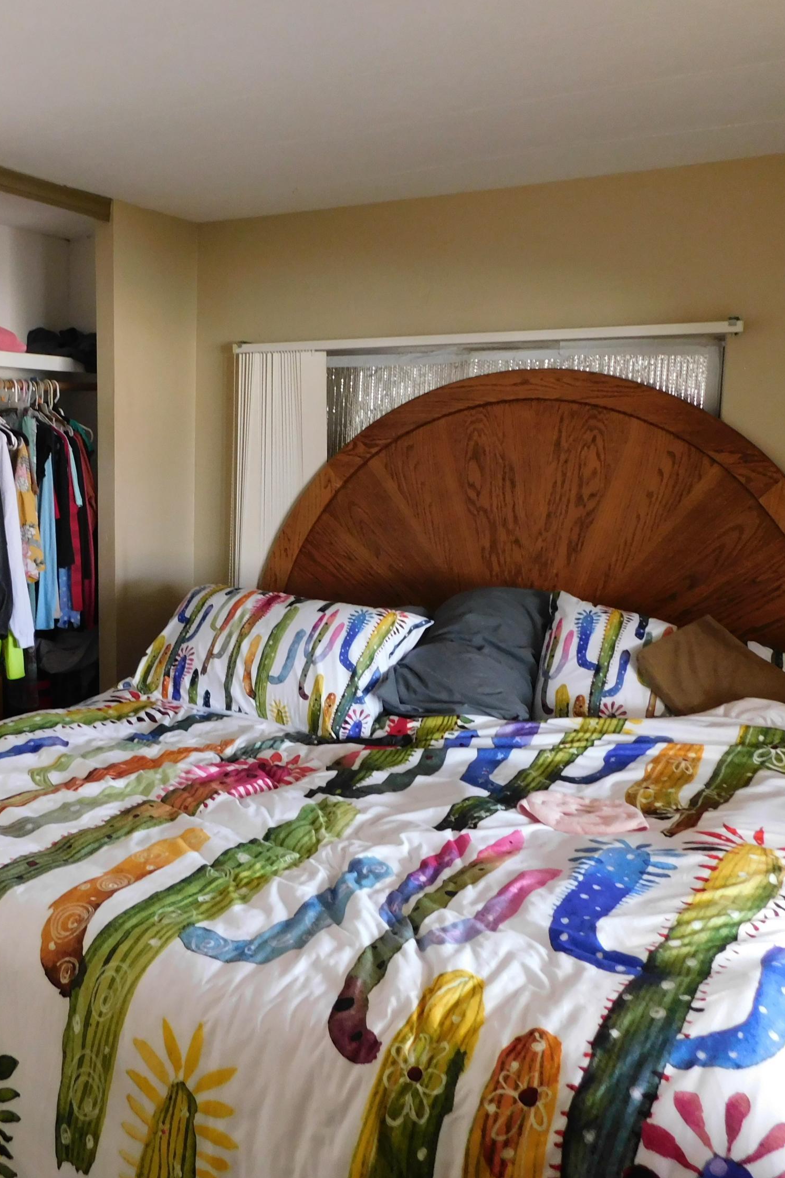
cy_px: 588
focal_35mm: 32
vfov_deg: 58.7
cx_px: 244
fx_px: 1047
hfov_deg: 40.5
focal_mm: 4
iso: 280
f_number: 3
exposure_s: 1/30
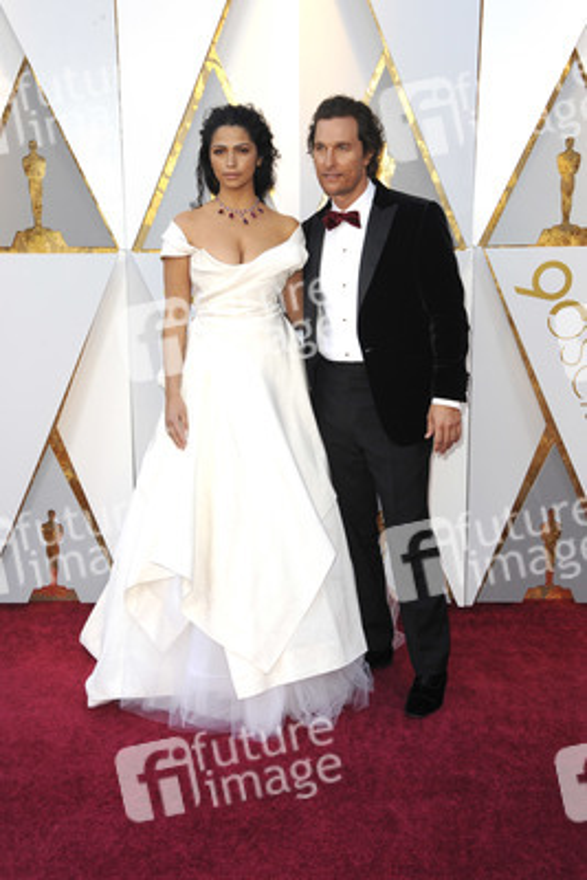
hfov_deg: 28.1
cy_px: 440
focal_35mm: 48
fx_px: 1173
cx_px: 294
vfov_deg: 41.1
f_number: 8
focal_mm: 48
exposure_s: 1/250
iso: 1000
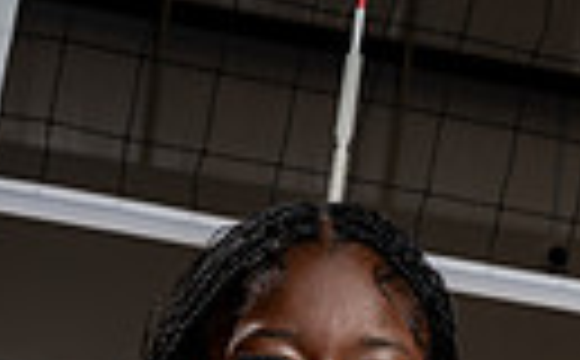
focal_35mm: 189
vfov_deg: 6.4
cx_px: 175
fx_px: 2981
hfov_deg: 11.1
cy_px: 1008
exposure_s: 1/250
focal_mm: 53
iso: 100
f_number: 8
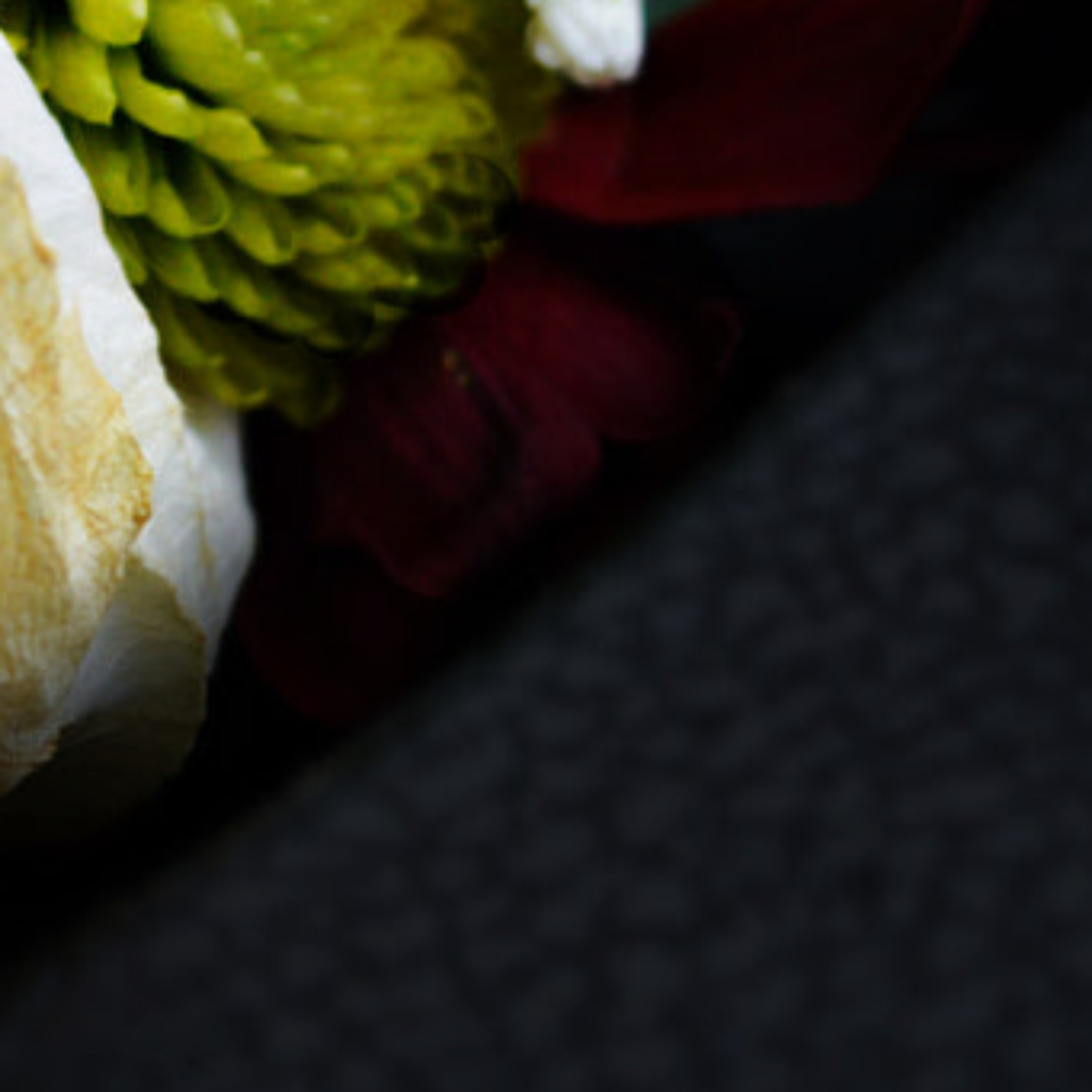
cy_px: -266
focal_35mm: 191
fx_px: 6817
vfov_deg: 9.0
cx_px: -528
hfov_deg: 8.9
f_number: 6.3
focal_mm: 32
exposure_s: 1/160
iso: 100
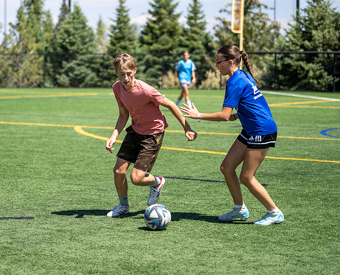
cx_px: 126
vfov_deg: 15.5
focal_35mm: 100
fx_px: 1009
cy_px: 132
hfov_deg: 19.1
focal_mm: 85
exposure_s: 1/800
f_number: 2.8
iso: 40
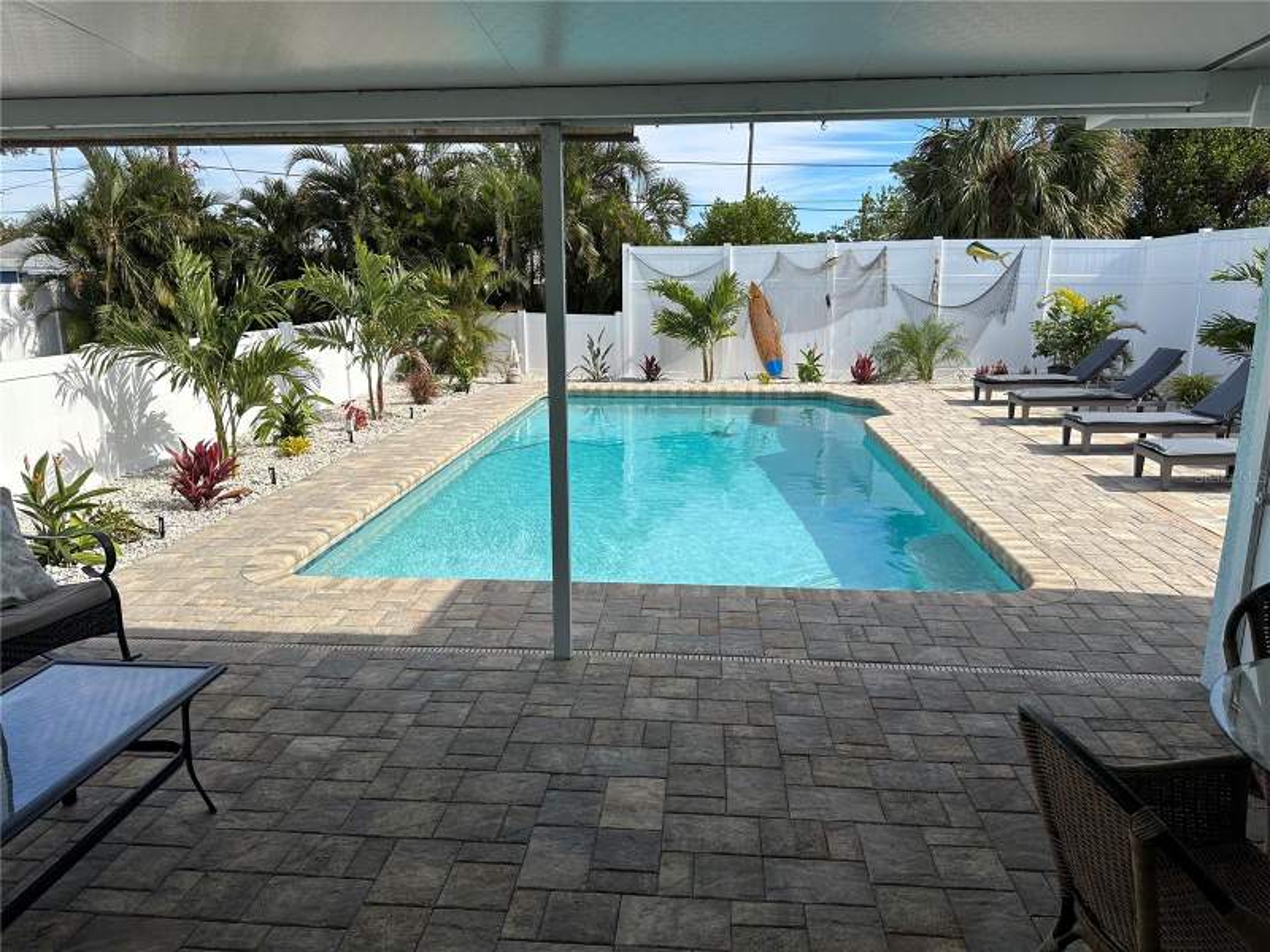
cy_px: 476
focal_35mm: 24
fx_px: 881
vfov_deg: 56.8
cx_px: 635
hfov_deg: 71.6
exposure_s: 1/4184
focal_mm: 6.86
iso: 80
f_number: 1.78
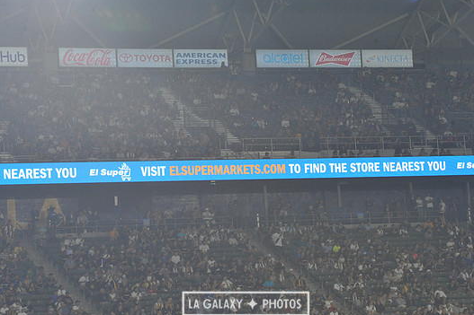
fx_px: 2027
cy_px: 169
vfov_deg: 8.9
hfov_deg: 13.3
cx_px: 246
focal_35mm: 154
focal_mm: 140
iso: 3200
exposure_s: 1/320
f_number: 9
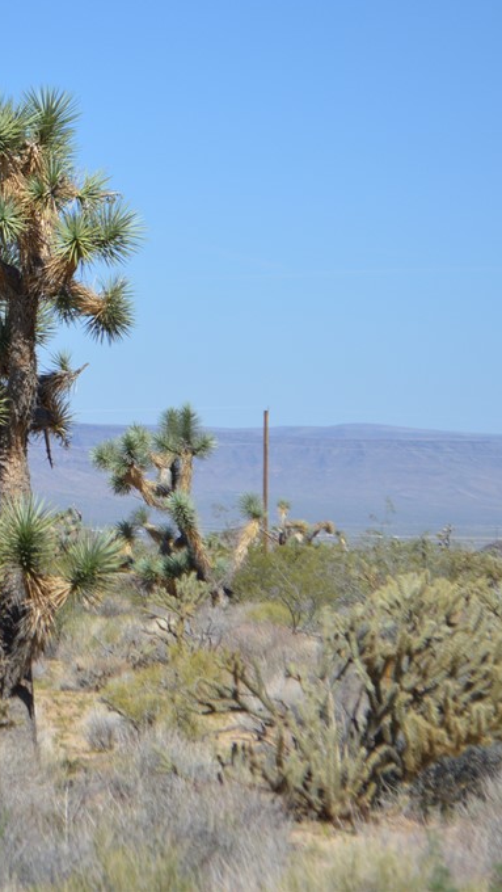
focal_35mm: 138
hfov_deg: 8.7
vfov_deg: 15.6
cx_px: -56
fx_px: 3259
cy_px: 418
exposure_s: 1/1600
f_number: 7.1
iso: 400
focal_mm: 55
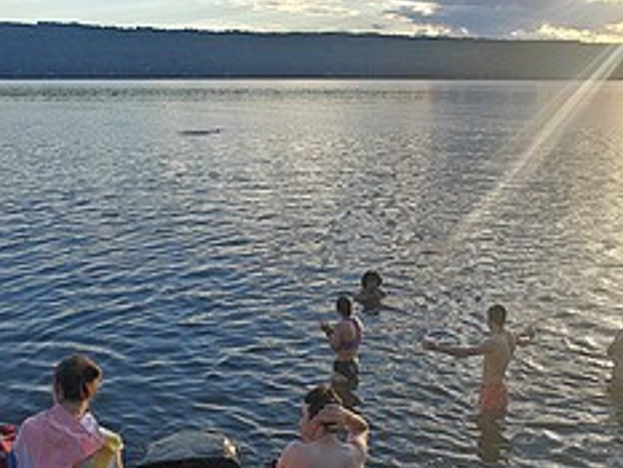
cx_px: 313
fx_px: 720
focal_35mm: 40
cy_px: 259
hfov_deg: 46.8
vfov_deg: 36.0
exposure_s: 1/1544
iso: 64
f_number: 2.2
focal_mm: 2.62
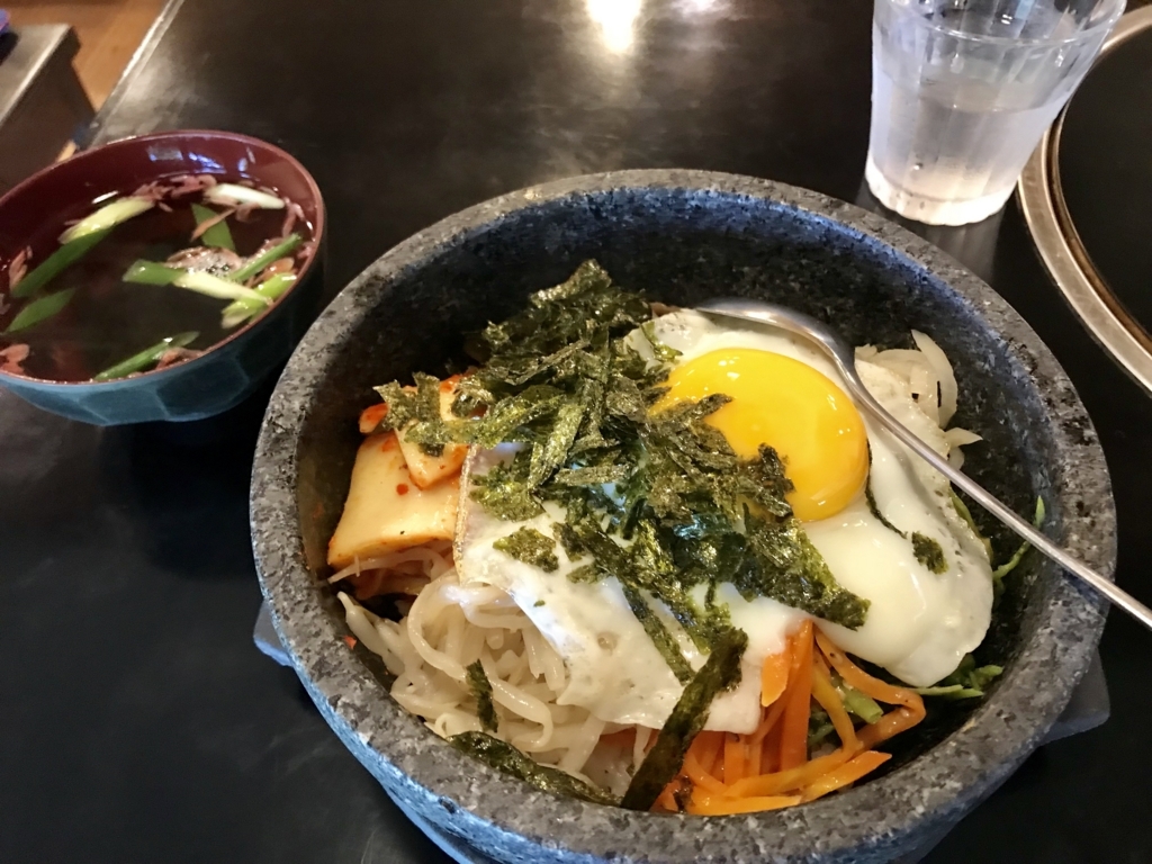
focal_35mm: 28
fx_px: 932
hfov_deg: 63.4
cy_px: 432
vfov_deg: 49.7
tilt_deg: -53.2
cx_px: 576
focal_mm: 3.99
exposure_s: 1/10
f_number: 1.8
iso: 100
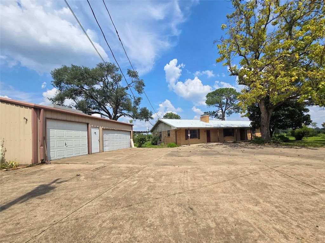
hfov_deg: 106.2
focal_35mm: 13
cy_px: 122
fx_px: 122
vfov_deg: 89.9
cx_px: 162
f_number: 2.2
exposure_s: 1/3521
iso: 50
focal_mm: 2.2
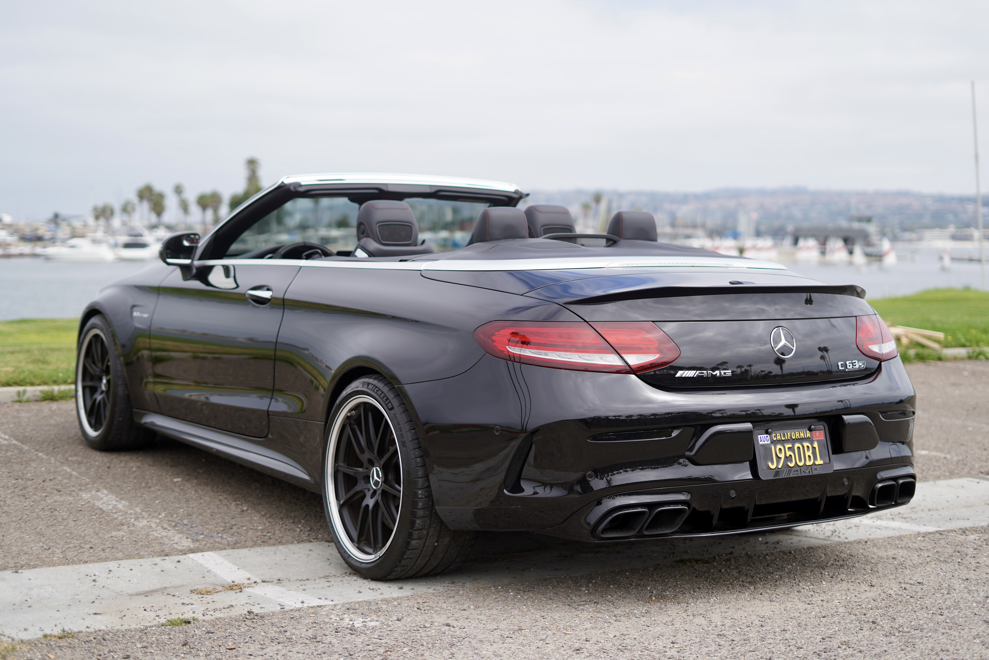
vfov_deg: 27.0
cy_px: 330
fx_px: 1373
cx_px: 494
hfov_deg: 39.6
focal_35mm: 50
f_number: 2.2
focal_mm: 50
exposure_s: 1/2000
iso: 100
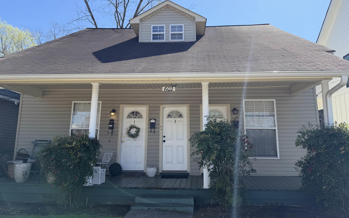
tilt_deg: +10.6
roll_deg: -1.1
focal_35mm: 26
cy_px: 95
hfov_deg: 70.4
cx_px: 178
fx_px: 247
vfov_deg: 47.5
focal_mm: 6.76
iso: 100
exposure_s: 1/2611
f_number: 1.78
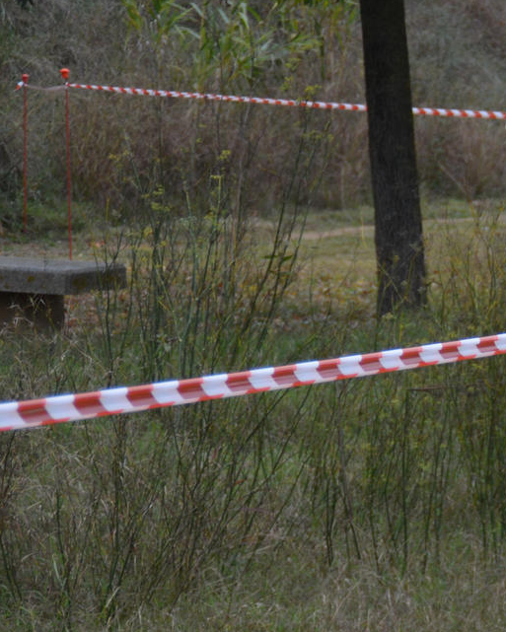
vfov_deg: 7.1
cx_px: 914
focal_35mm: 270
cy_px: 573
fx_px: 5053
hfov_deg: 5.6
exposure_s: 1/500
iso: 320
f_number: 5.6
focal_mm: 60
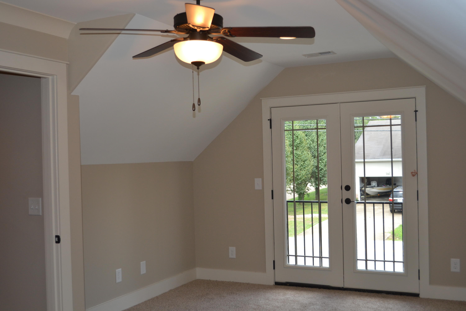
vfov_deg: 34.2
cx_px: 233
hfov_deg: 49.6
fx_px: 505
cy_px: 156
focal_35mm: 39
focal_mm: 26
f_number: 4.2
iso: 360
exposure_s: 1/125
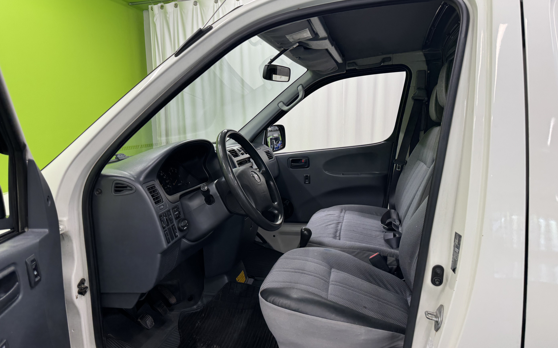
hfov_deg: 70.4
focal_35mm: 26
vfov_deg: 47.6
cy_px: 180
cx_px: 277
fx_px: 395
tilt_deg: -8.4
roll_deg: +0.1
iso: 64
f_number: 1.78
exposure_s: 1/100
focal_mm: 6.76
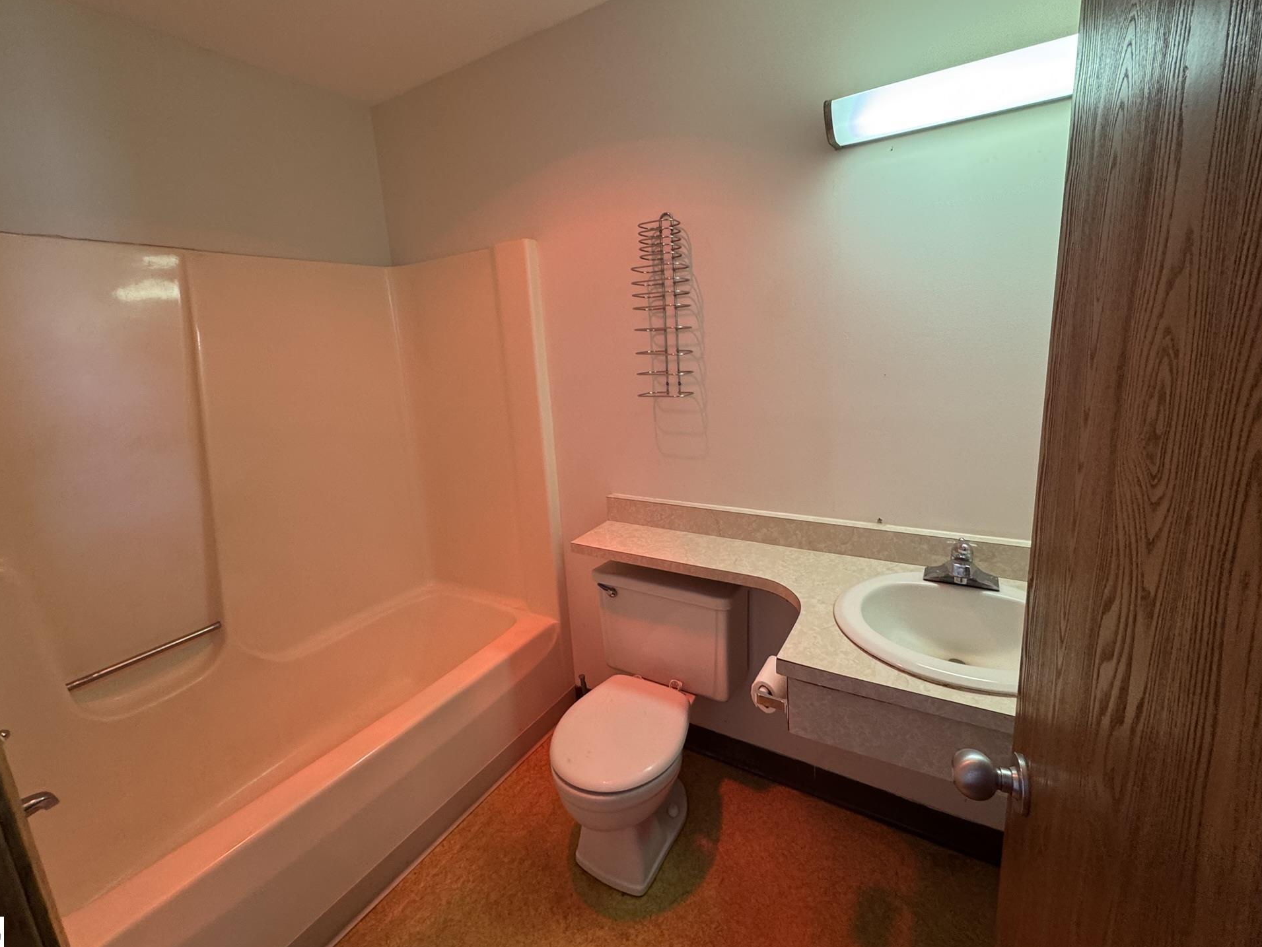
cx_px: 637
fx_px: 547
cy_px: 448
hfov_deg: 98.2
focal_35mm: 15
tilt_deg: -10.4
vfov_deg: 81.7
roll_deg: +3.6
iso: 200
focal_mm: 2.22
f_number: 2.2
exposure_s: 1/60
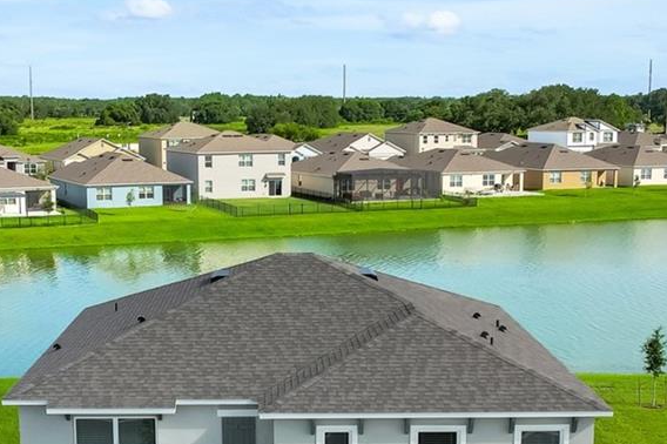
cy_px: 336
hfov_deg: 32.3
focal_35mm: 62
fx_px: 1148
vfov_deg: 21.7
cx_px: 275
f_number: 2.8
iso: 100
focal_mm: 8.38
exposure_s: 1/250
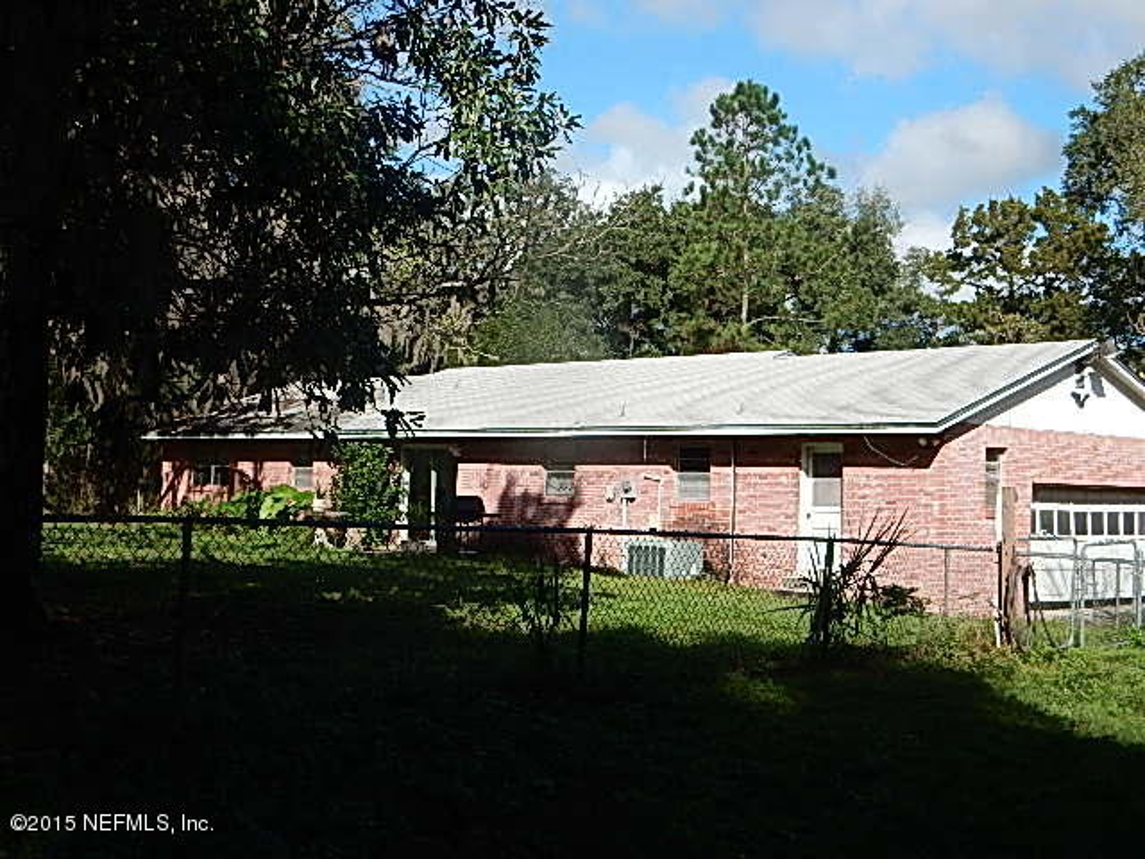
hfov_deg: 37.5
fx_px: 1687
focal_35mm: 51
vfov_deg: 28.6
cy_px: 430
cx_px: 572
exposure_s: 1/800
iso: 125
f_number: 4.5
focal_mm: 9
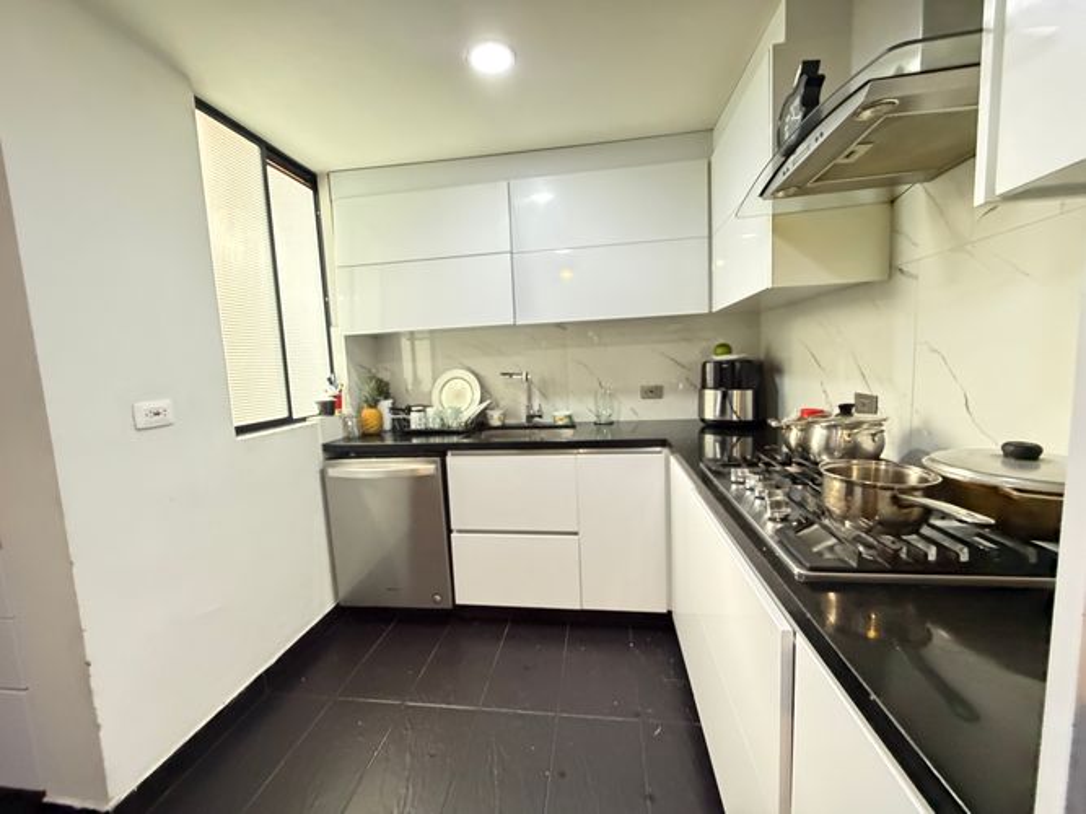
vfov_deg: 85.7
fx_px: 439
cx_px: 543
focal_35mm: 14
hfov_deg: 102.1
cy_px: 407
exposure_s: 1/60
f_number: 2.2
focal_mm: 2.22
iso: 1000
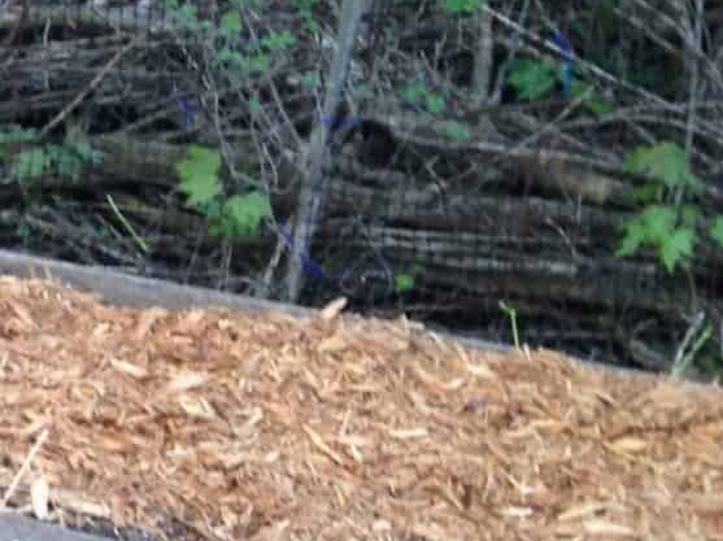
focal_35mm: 161
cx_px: -935
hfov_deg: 10.7
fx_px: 3361
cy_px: 361
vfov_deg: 9.2
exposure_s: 1/20
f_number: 2.4
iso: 64
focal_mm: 4.28
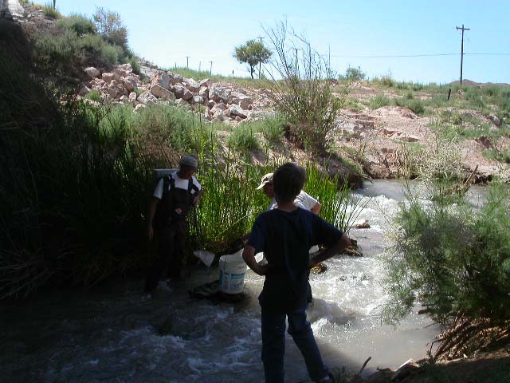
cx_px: 255
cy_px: 192
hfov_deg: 49.0
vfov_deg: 37.7
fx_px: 560
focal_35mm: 38
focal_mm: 7.8
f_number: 8
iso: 100
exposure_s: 1/250
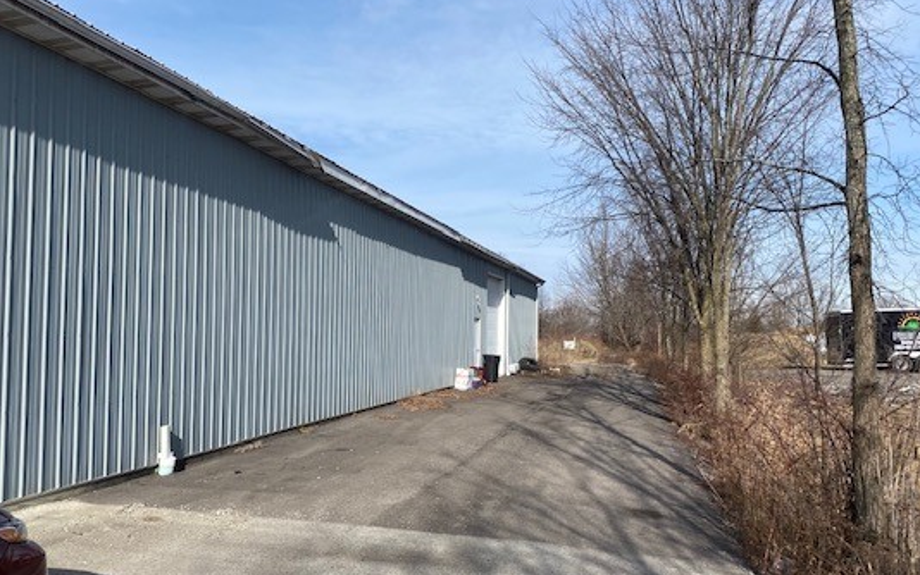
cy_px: 303
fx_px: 828
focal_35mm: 33
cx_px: 427
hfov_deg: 58.1
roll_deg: +3.2
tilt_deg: +2.2
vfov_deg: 38.3
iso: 32
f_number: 1.8
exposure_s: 1/3040
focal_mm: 4.25
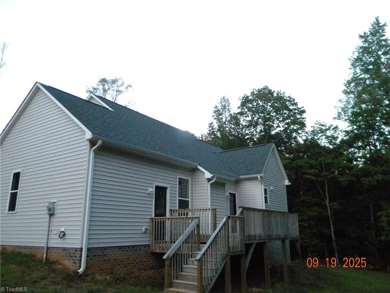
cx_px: 195
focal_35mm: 28
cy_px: 146
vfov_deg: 49.7
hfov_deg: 63.4
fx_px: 315
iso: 800
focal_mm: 5
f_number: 3.5
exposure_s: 1/112
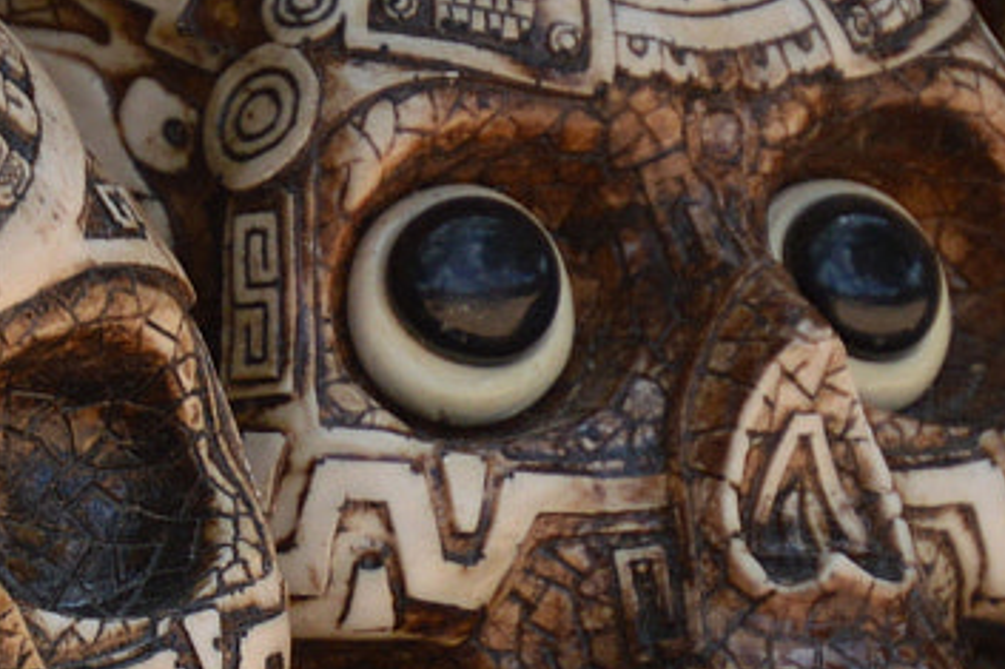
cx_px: 57
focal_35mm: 1361
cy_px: 695
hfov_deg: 1.5
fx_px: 37975
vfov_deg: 1.0
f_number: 5.6
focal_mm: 200
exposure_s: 1/1000
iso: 400
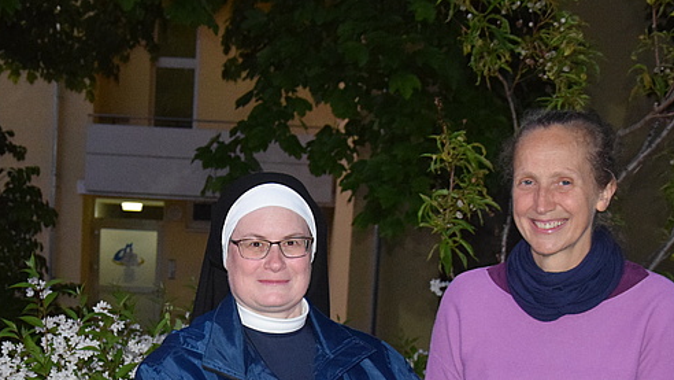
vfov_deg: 17.3
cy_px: 333
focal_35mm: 69
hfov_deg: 30.4
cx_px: 251
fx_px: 1233
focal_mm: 24
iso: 3200
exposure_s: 1/60
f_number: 3.8
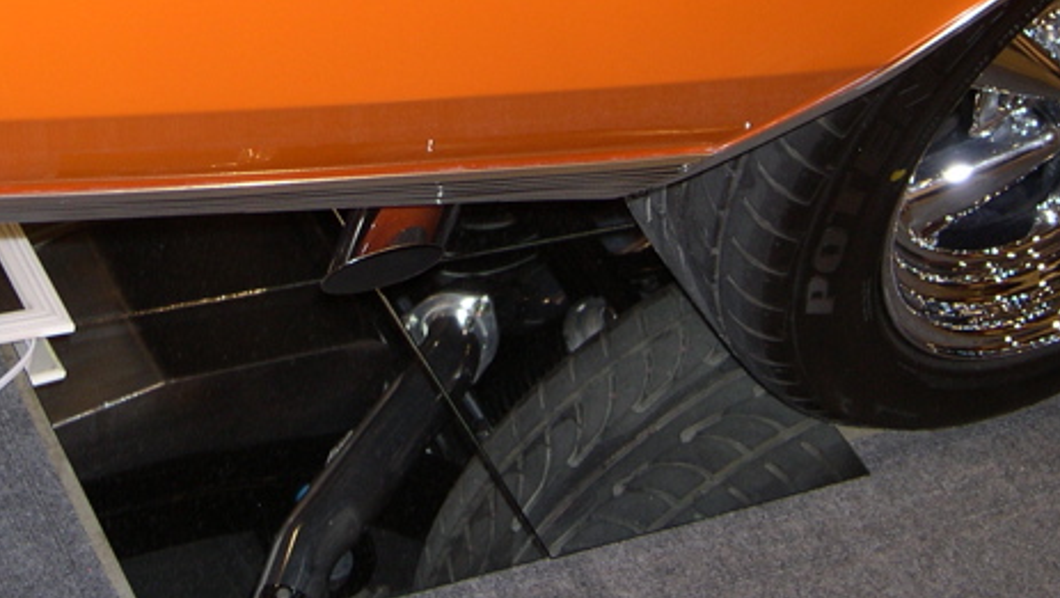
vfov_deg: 15.0
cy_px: -14
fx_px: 2222
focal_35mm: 79
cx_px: 458
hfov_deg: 26.8
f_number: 2.9
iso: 100
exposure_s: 1/60
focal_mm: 9
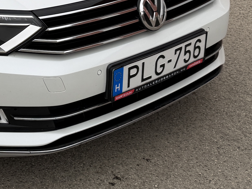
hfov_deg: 20.9
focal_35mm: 87
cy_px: -28
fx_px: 633
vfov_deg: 16.4
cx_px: -54
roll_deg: +1.4
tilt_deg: -15.6
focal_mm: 6.76
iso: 80
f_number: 1.78
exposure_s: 1/332
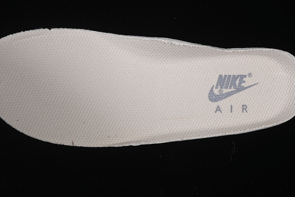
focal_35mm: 75
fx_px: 615
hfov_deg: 27.0
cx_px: 148
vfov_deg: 18.2
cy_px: 98
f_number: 7.1
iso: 160
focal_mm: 50
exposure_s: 1/60
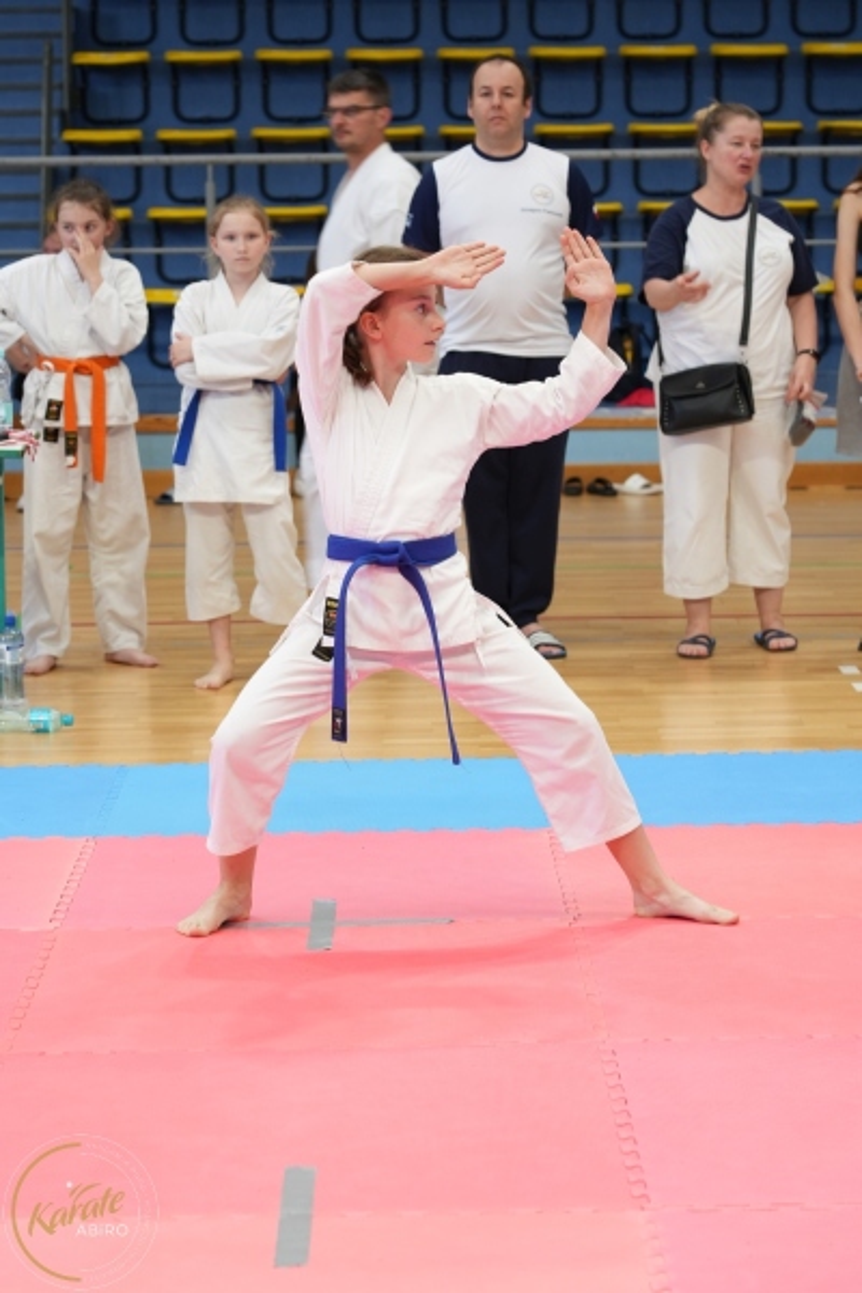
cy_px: 646
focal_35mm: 105
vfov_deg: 19.5
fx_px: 3771
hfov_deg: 13.0
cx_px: 431
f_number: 5.6
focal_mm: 105
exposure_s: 1/80
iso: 800
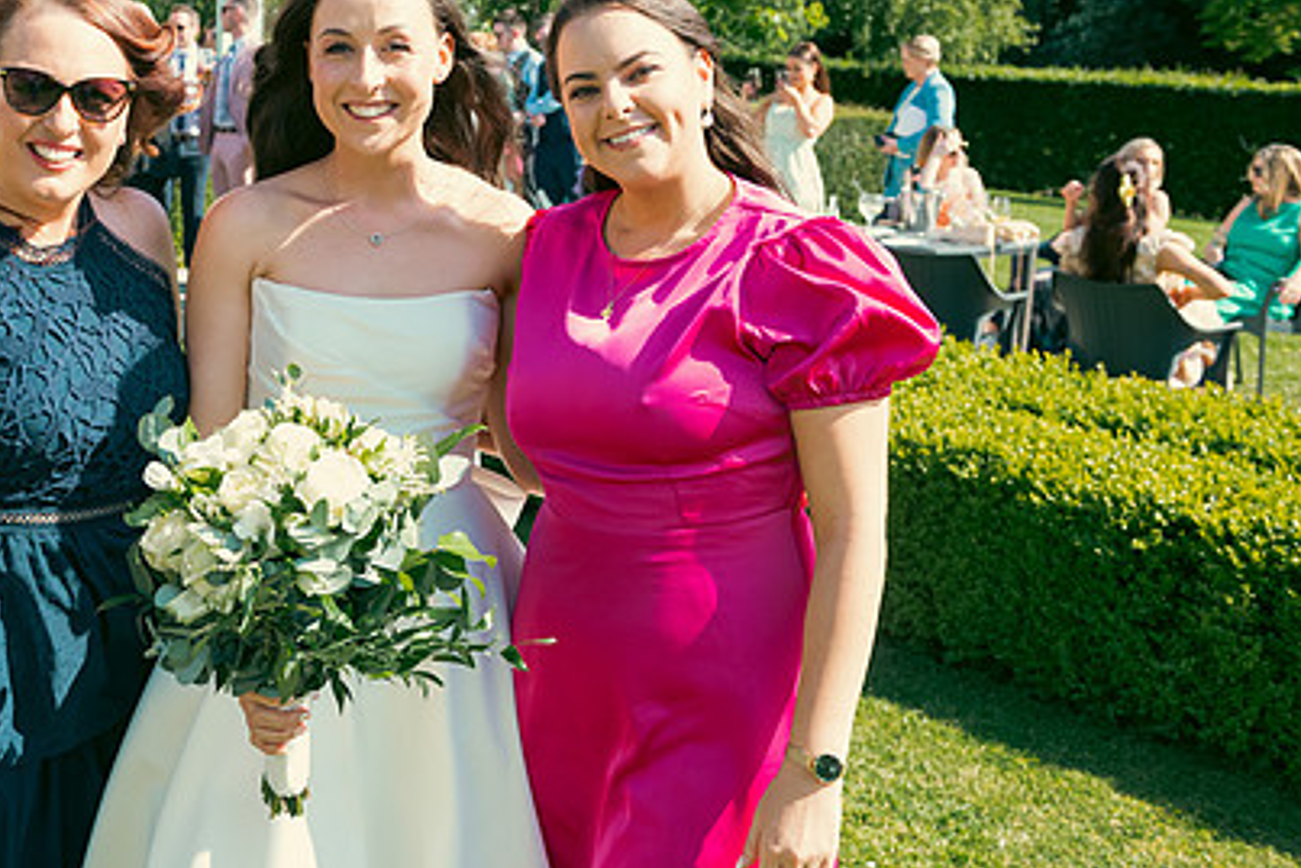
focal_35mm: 46
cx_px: 374
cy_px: 289
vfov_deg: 29.1
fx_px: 1663
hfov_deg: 41.8
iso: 200
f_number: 5.6
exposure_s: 1/400
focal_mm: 32
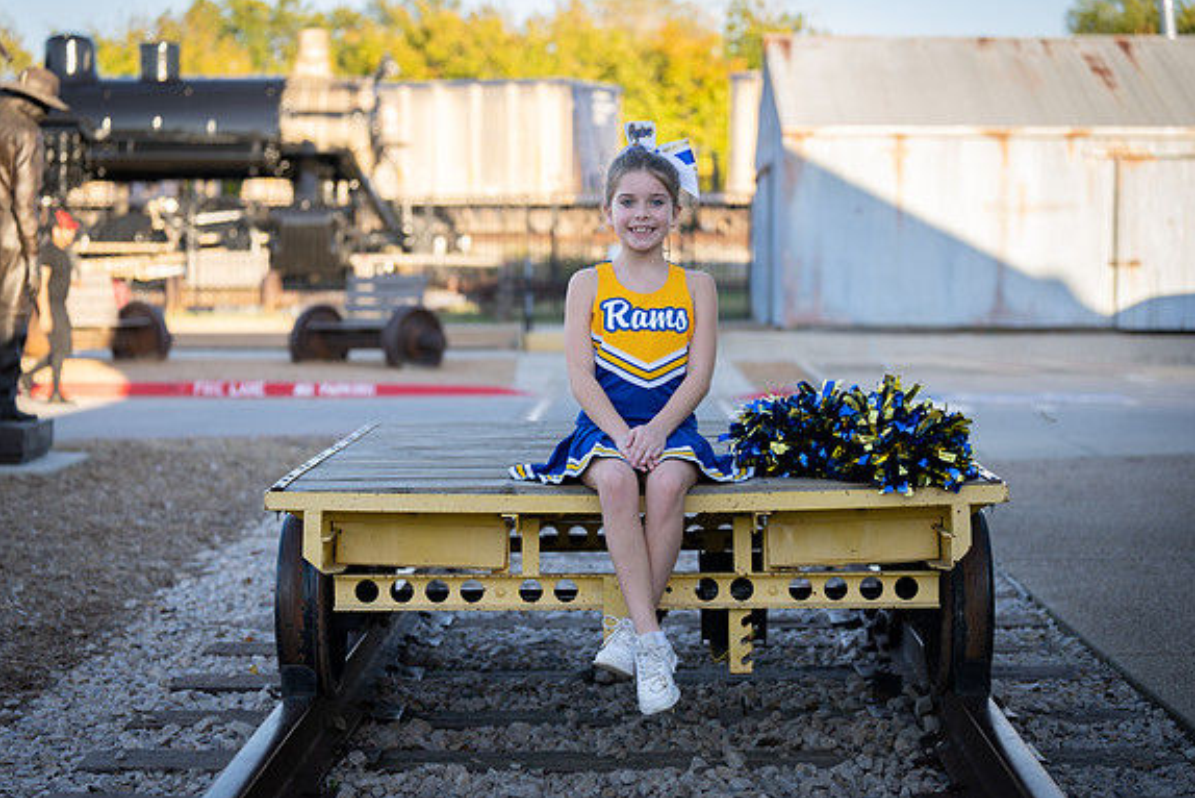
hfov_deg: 27.7
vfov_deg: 18.7
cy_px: 399
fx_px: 2424
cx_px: 602
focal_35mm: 73
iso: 125
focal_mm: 70
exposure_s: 1/400
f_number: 2.8
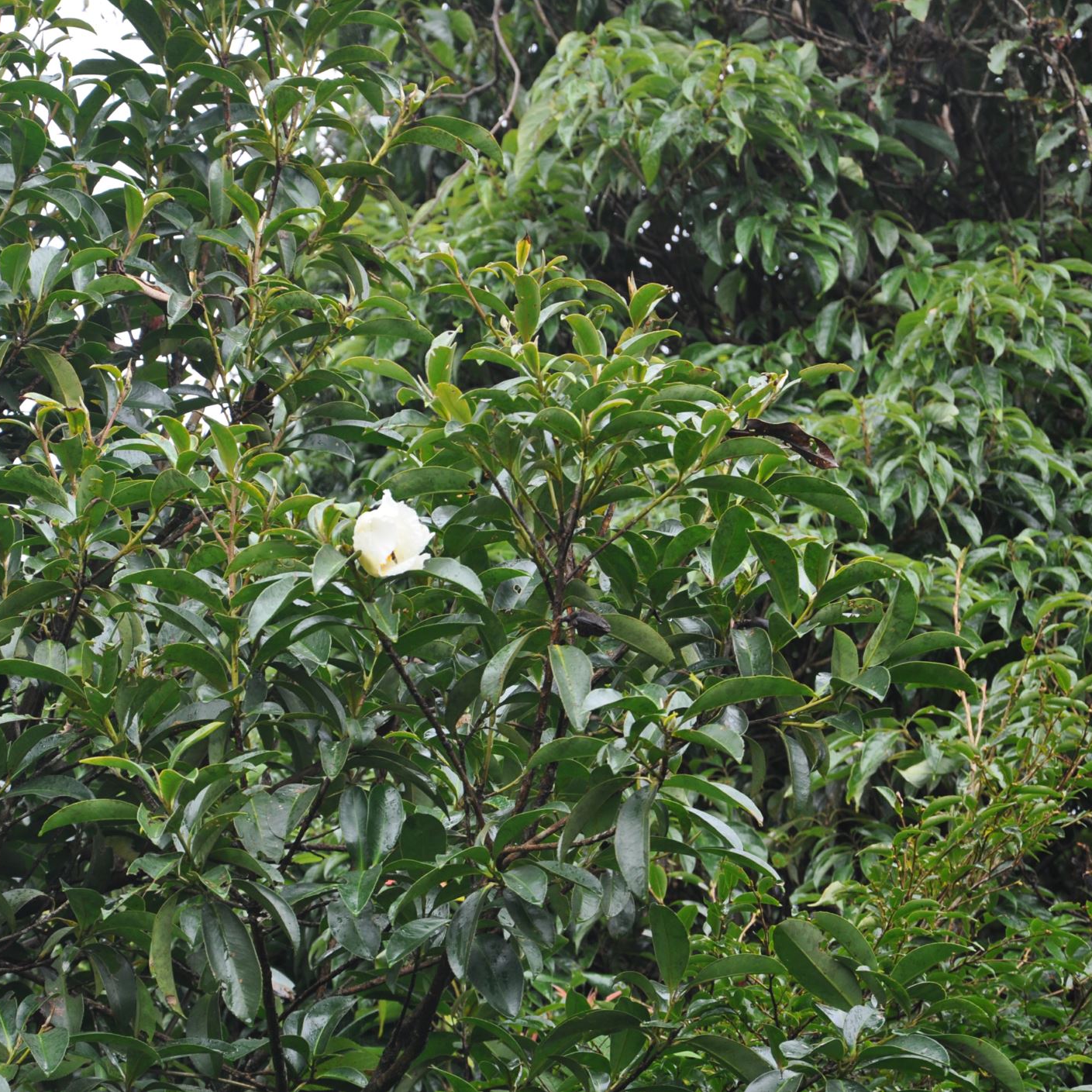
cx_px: 409
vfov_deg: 8.7
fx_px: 7197
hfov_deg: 8.7
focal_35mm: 202
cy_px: 546
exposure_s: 1/125
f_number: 5.6
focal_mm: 105
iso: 360
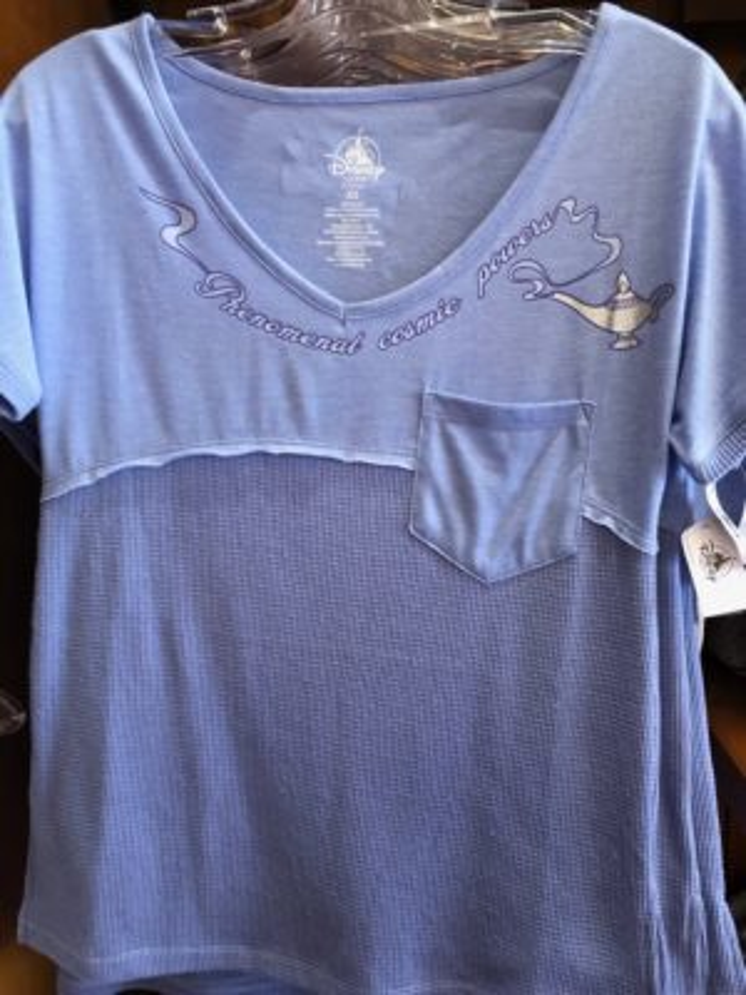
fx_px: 805
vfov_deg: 63.4
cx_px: 373
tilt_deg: -3.8
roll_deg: -0.7
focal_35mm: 28
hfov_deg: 49.7
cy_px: 498
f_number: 1.8
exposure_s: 1/13
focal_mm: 3.99
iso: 100
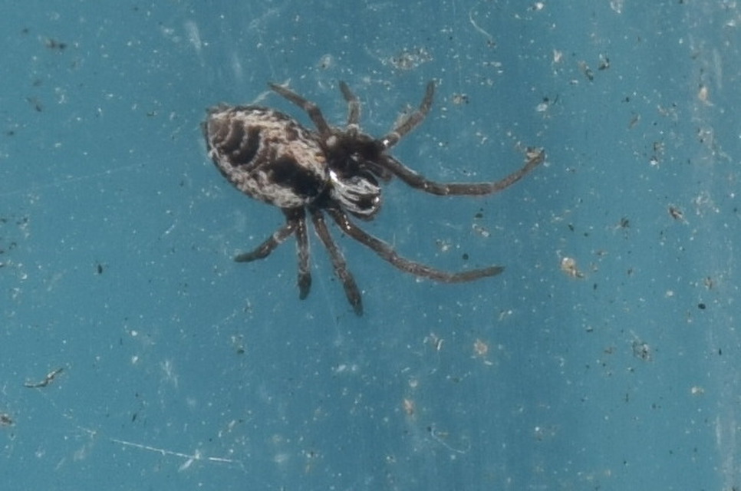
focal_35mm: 210
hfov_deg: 9.8
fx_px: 4314
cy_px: 246
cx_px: 370
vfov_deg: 6.5
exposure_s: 1/60
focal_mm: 140
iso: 100
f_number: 8
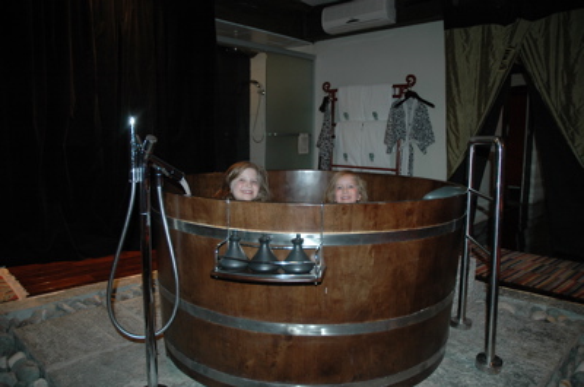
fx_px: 437
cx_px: 292
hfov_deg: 67.5
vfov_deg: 47.7
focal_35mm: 27
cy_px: 194
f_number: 3.5
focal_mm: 18
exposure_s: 1/60
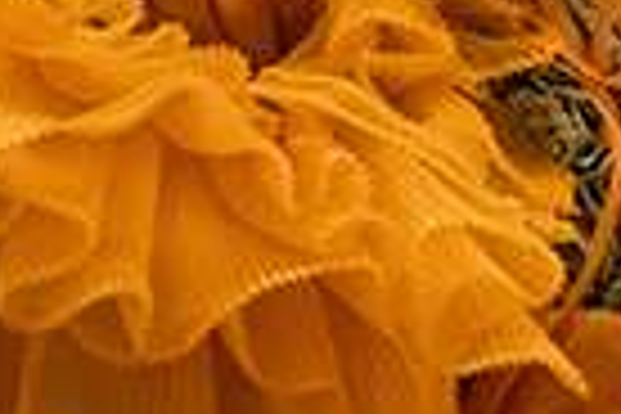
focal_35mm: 840
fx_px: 14489
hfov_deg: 2.5
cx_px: 630
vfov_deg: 1.6
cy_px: -243
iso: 4000
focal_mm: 200
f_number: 4
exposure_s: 1/200
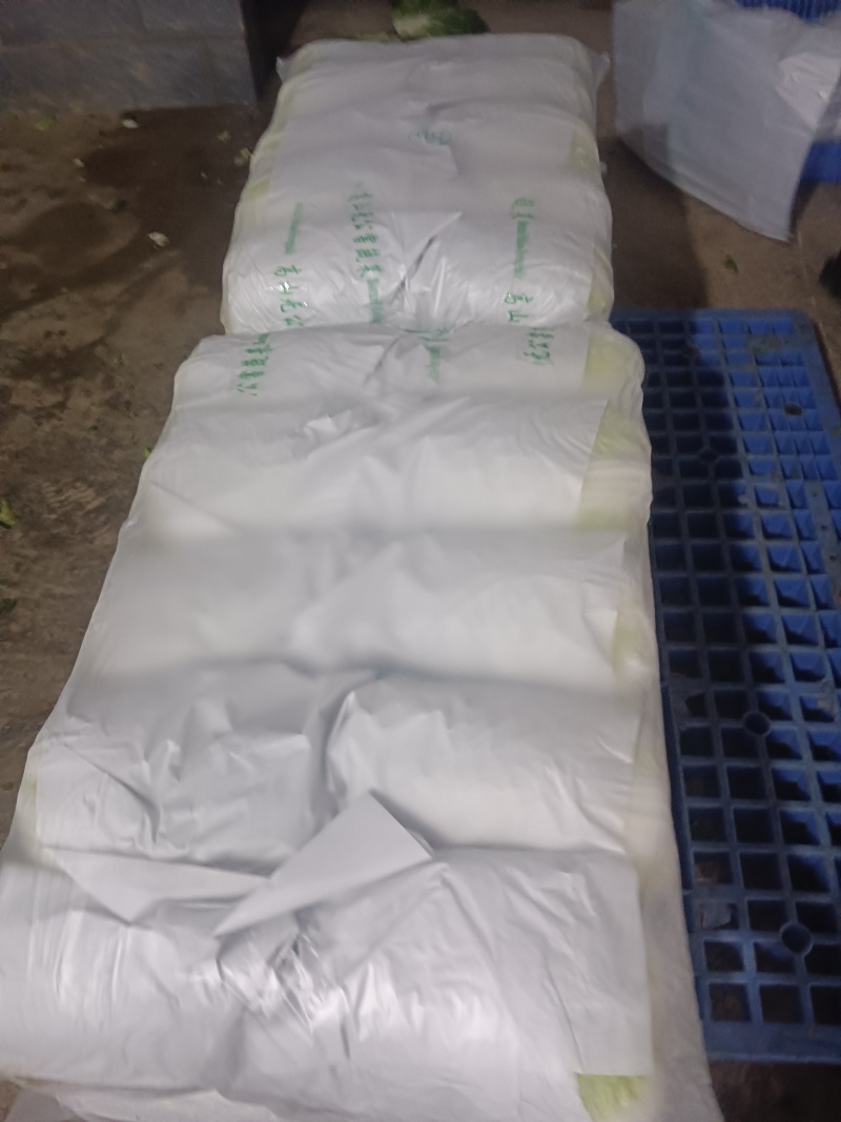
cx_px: 420
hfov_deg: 53.1
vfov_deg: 67.3
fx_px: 842
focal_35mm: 26
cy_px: 561
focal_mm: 3.96
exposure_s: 1/25
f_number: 1.8
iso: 2765
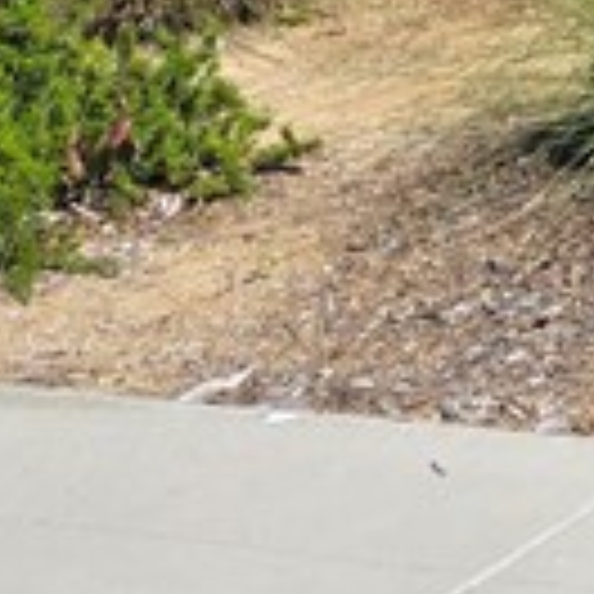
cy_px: -536
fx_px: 3067
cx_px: 1966
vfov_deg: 10.3
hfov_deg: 8.6
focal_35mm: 158
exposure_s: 1/2921
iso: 32
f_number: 1.8
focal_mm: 5.4
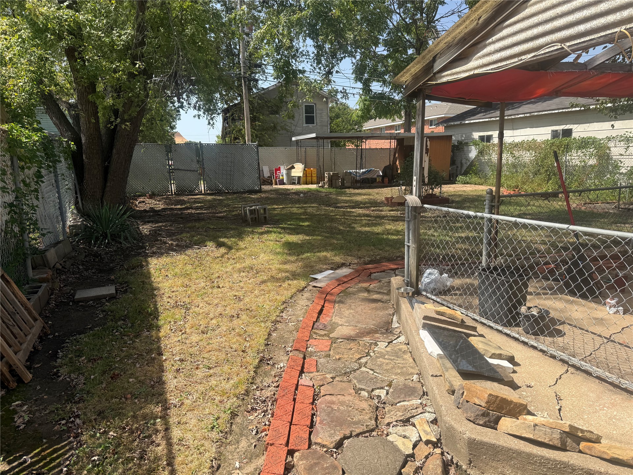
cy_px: 238
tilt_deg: -11.0
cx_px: 316
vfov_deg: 56.8
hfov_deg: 71.6
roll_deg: +1.9
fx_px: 439
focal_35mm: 24
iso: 80
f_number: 1.78
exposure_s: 1/2525
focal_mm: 6.76
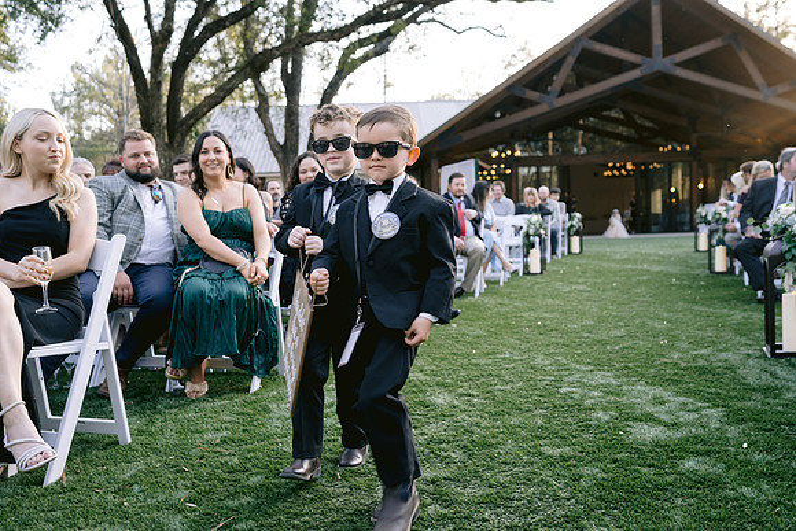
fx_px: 774
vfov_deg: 37.9
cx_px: 398
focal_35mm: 35
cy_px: 266
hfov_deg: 54.4
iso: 400
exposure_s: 1/200
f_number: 4
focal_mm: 35
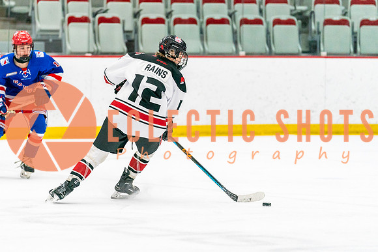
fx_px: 2769
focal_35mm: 264
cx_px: 130
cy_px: 141
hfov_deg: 7.8
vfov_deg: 5.2
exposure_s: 1/1250
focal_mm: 178
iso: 3200
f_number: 2.8
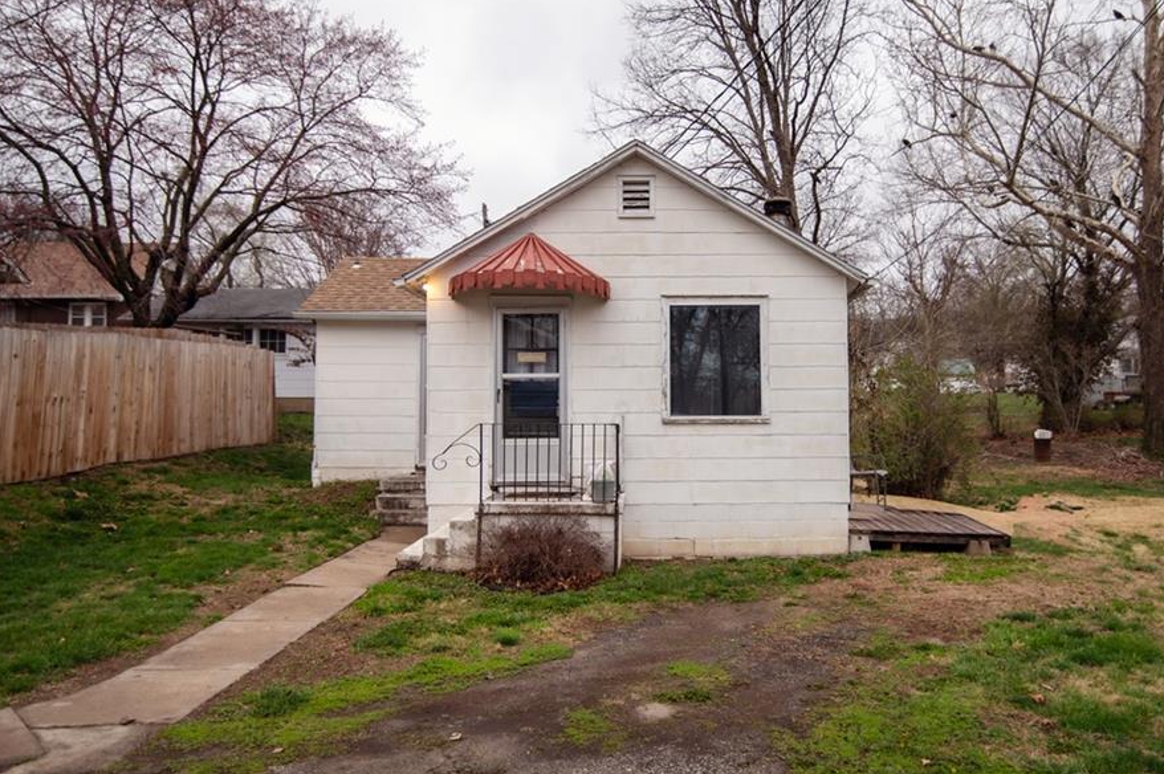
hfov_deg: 65.2
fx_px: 905
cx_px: 667
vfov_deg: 46.3
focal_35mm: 28
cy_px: 380
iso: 100
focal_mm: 24
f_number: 2.8
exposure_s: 1/250
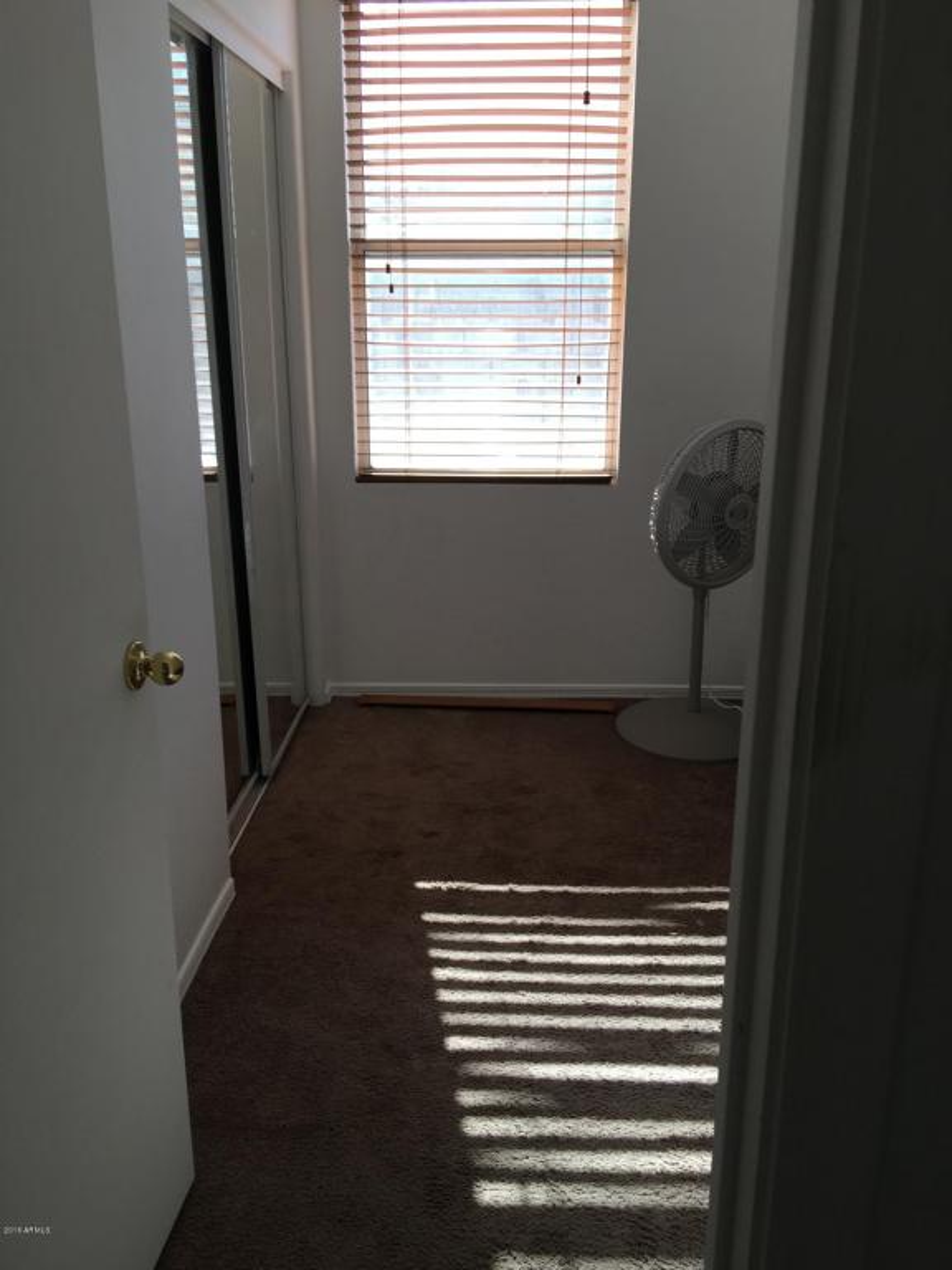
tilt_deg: -16.6
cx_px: 476
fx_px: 1063
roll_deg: -0.2
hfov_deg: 48.2
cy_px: 635
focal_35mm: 29
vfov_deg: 61.7
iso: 25
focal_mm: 4.15
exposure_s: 1/100
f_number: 2.2
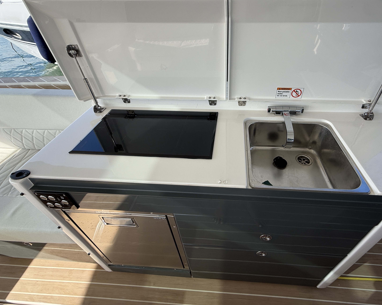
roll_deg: +1.4
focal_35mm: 17
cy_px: 129
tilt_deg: -37.6
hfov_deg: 88.9
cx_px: 222
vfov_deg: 76.5
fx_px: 192
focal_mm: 2.22
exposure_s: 1/574
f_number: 2.2
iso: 50
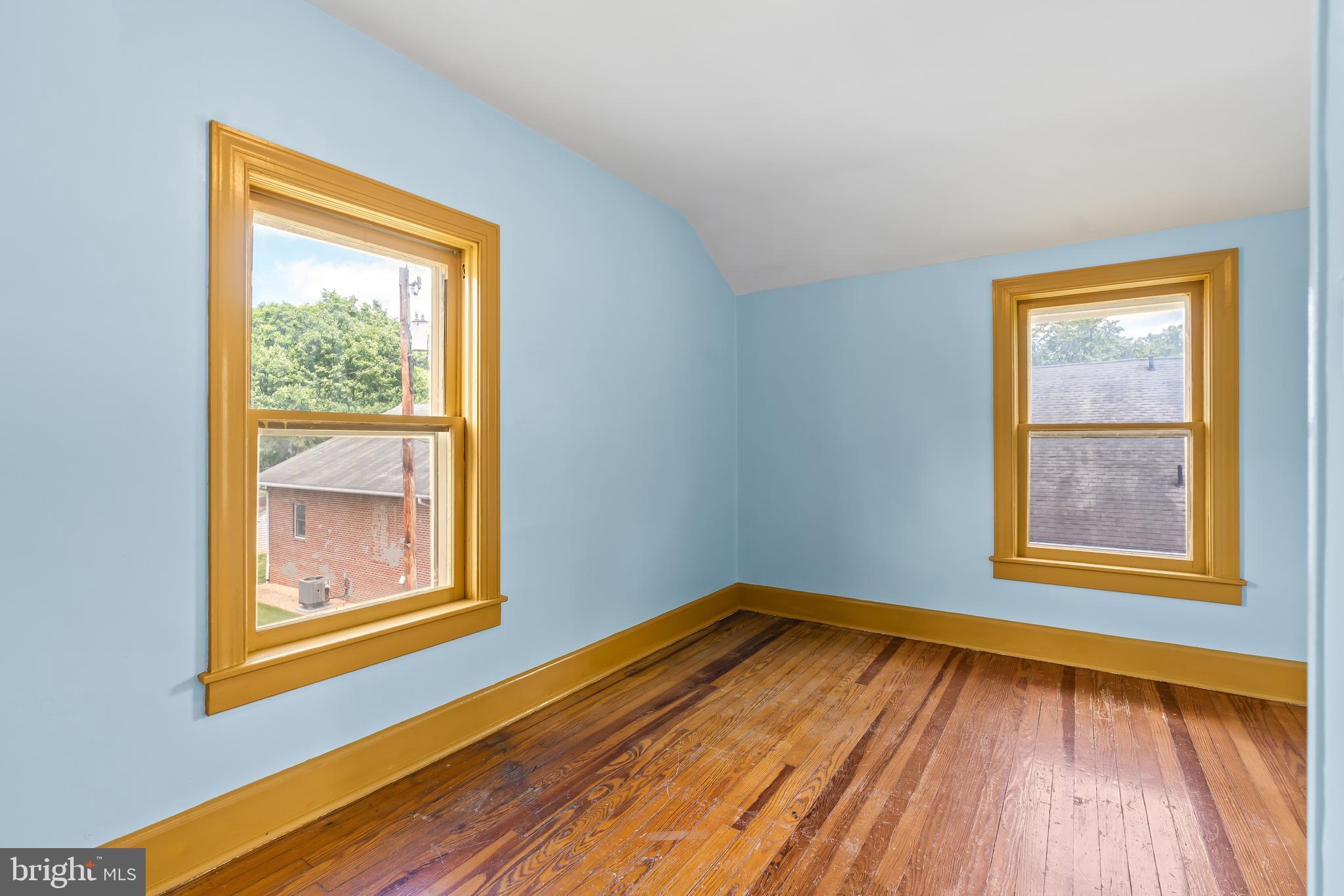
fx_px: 597
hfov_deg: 96.7
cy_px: 448
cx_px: 672
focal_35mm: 16
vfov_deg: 73.7
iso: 100
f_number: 6.3
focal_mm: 16
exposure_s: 1/3
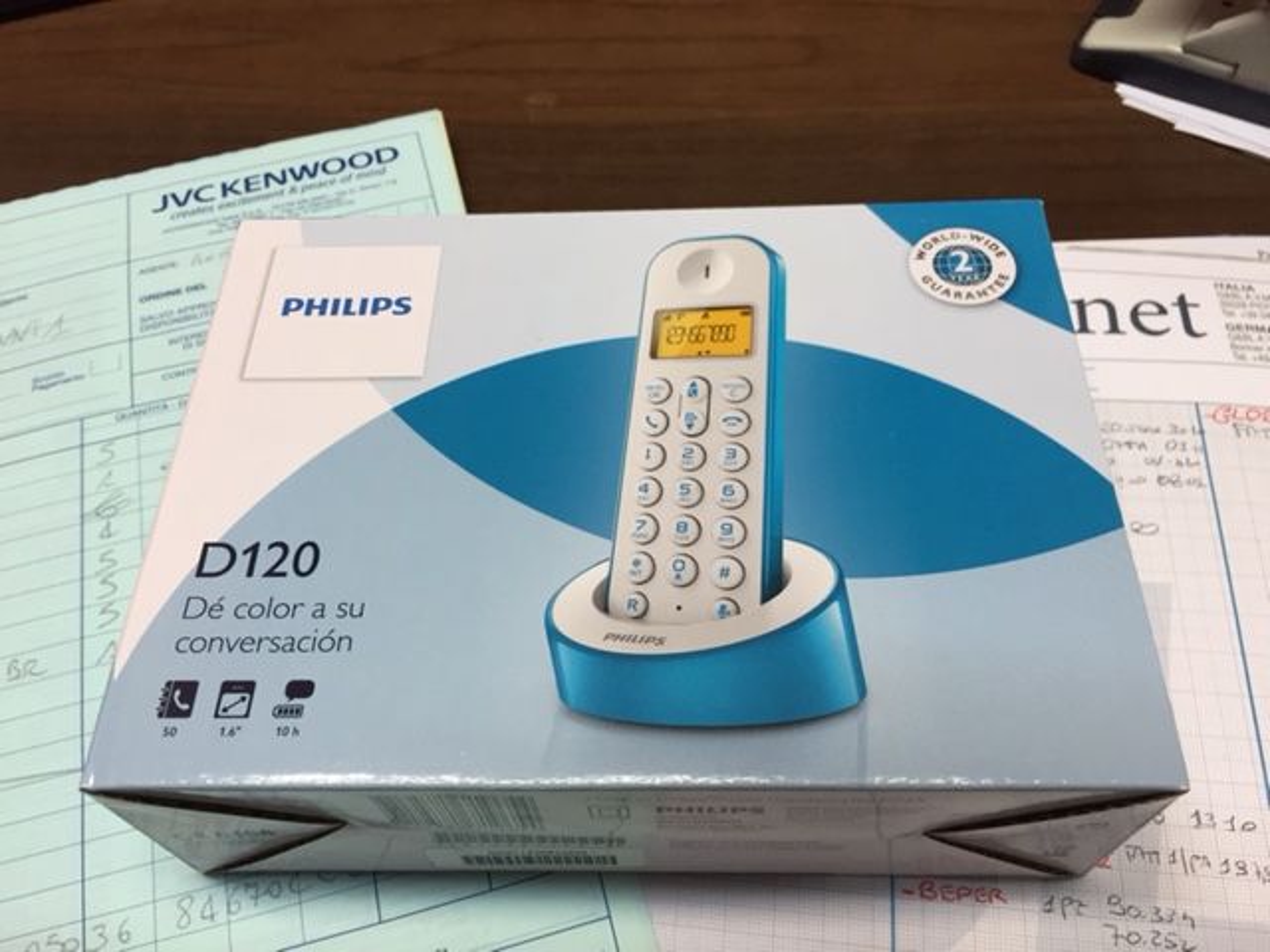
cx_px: 635
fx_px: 1064
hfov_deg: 61.7
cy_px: 476
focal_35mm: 29
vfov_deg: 48.2
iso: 64
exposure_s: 1/33
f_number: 2.2
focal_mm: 4.15
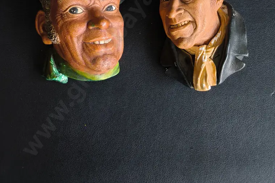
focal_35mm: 38
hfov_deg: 50.7
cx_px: 139
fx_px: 290
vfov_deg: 32.6
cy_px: 6
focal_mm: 2.87
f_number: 2
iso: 125
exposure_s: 1/100
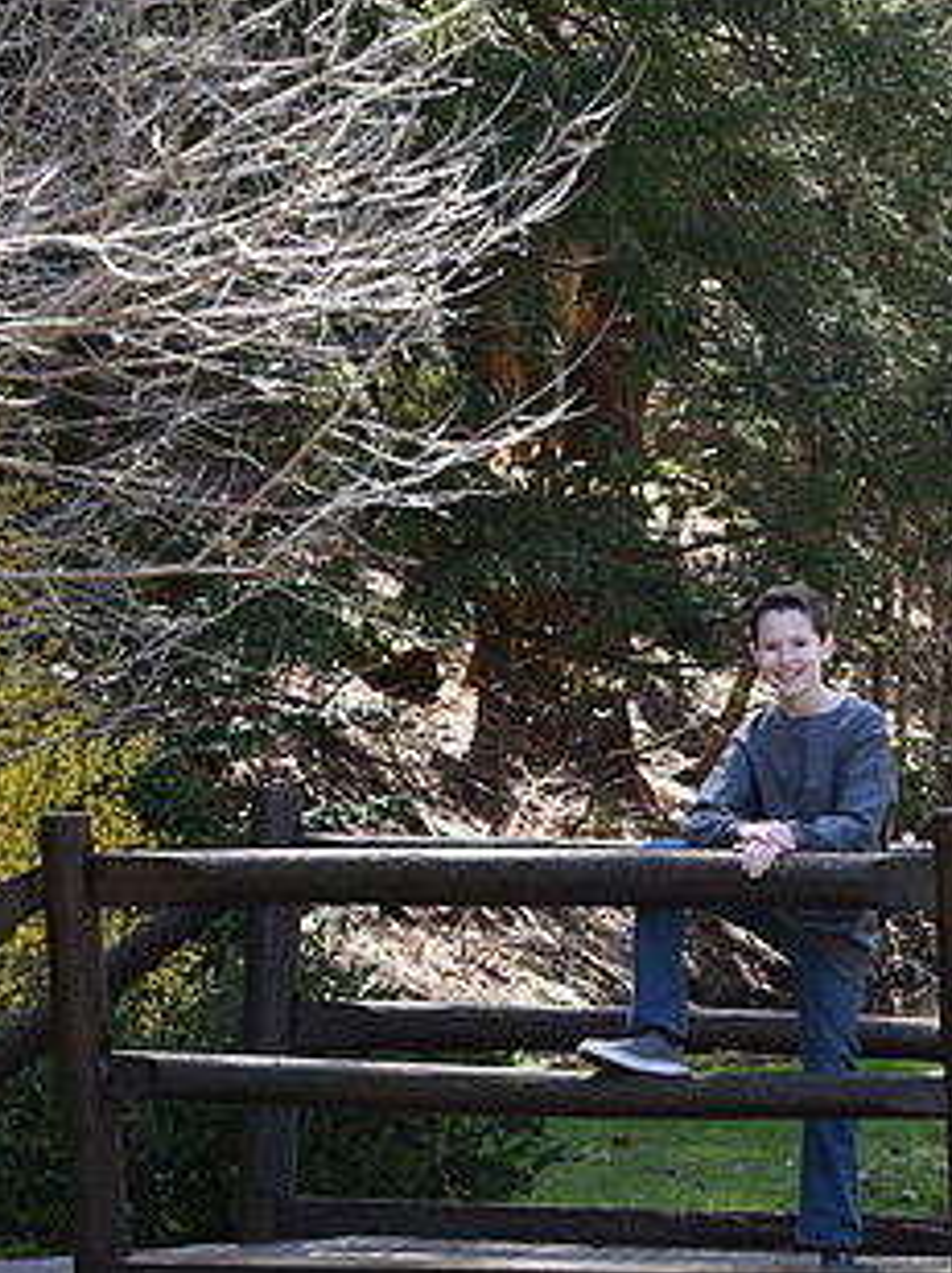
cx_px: 779
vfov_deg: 14.0
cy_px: 777
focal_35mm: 141
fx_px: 5181
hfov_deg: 10.5
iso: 160
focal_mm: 78
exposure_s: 1/80
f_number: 7.1
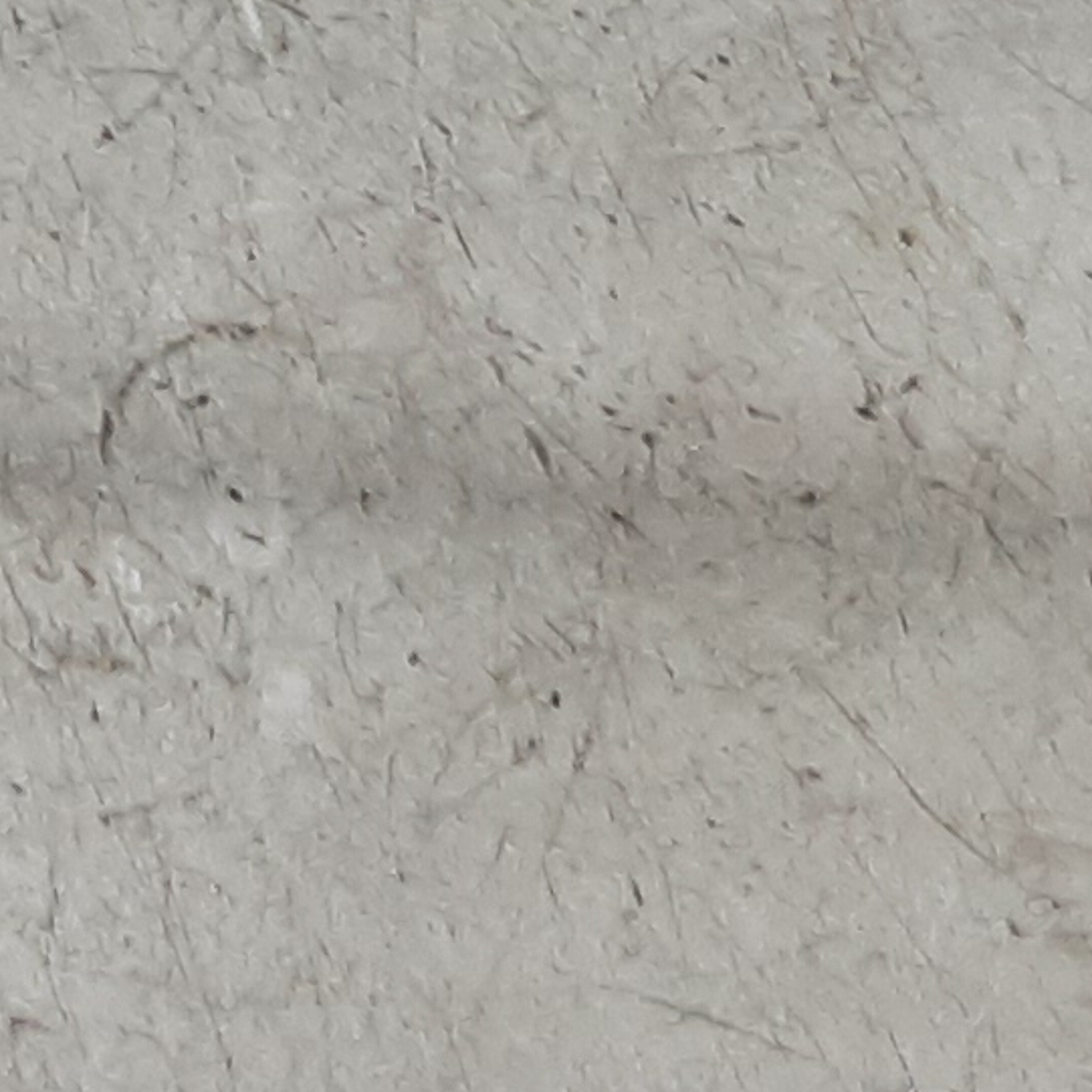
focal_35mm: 144
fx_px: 5139
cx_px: -1106
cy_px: -1371
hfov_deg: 11.0
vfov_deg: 10.7
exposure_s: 1/50
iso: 64
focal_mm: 2.91
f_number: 1.9
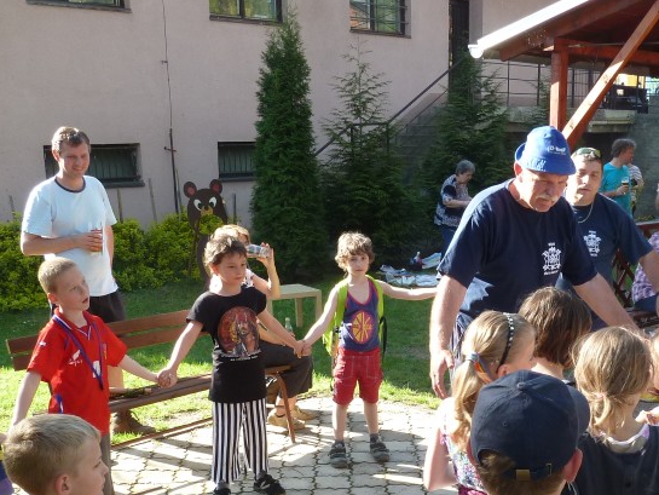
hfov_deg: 39.7
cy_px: 398
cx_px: 461
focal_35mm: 47
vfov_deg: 30.1
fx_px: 895
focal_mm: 4.1
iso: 100
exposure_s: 1/100
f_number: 3.5
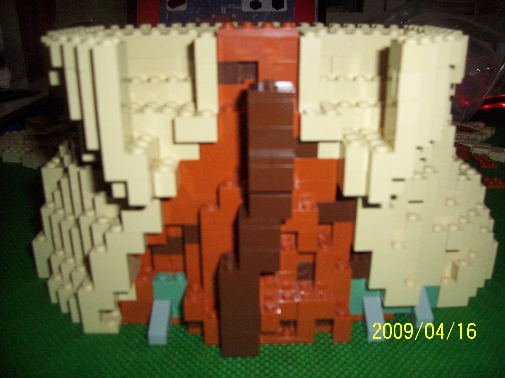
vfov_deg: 41.8
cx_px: 252
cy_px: 189
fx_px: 496
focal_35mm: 34
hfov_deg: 54.0
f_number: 2.7
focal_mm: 5.6
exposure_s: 1/60
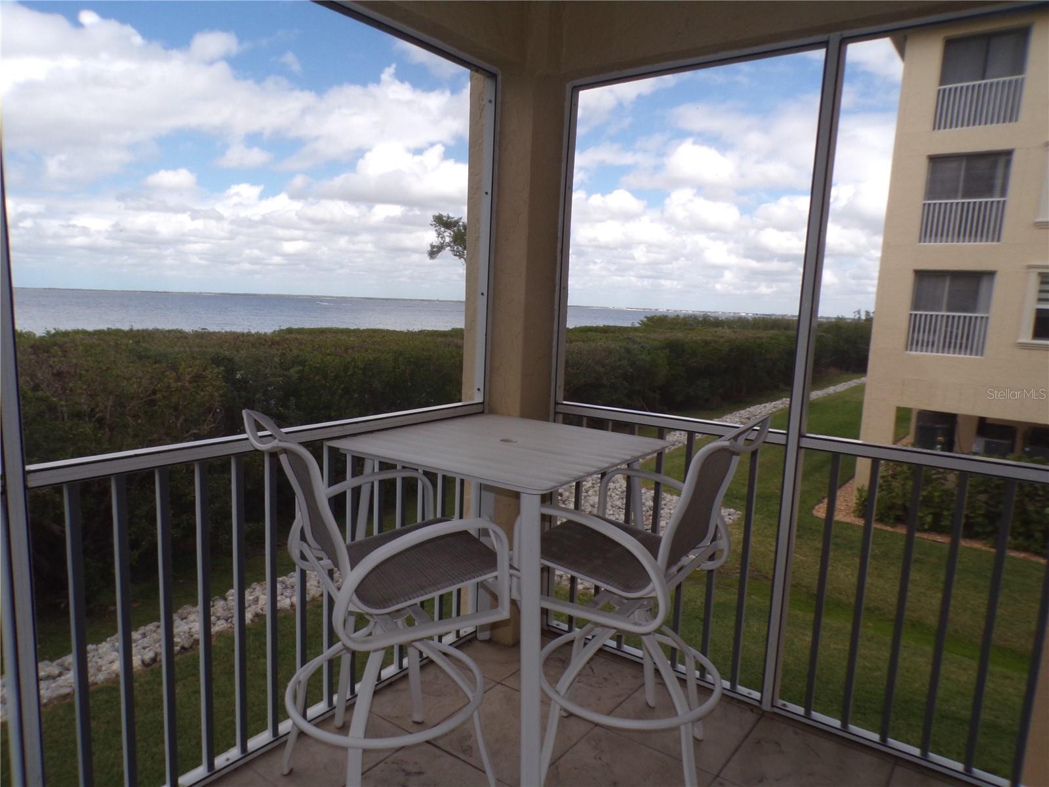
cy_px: 394
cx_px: 524
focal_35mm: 24
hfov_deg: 71.6
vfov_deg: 56.8
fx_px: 727
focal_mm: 4.3
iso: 80
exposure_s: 1/140
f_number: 5.8
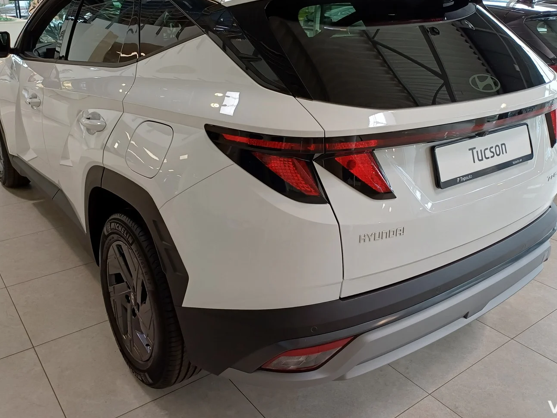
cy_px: 159
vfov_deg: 45.1
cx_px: 269
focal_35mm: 31
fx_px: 499
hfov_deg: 58.3
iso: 100
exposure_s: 1/100
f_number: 1.8
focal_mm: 4.65
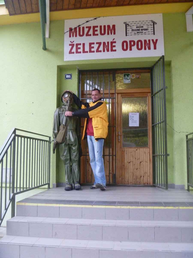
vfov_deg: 52.6
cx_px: 96
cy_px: 129
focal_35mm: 35
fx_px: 260
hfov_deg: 40.7
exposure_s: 1/40
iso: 400
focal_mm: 6.3
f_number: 3.5
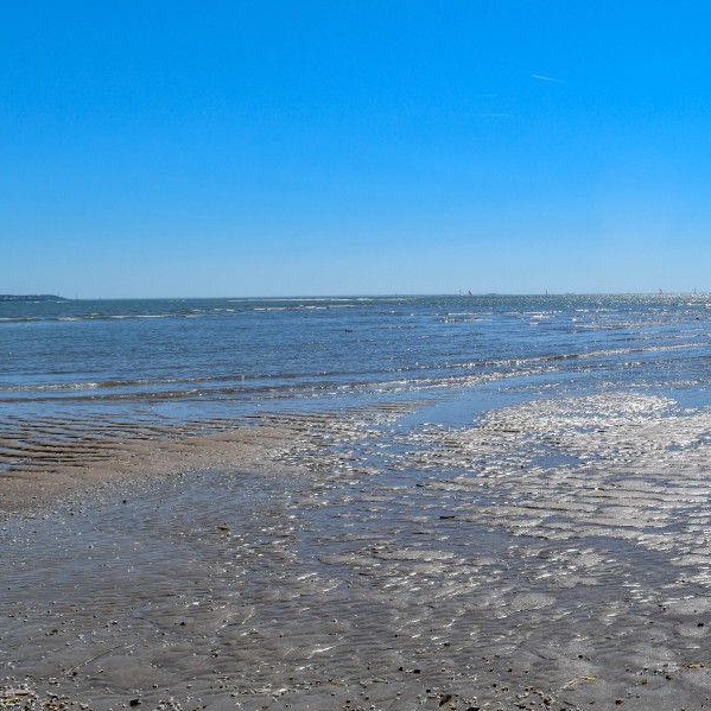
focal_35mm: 46
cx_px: 601
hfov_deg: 35.2
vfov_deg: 36.8
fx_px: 1069
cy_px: 343
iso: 320
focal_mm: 20
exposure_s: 1/2000
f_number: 8
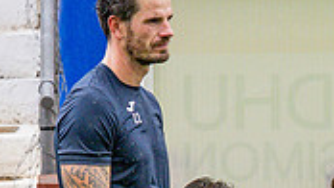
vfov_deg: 2.3
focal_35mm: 535
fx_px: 4740
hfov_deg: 4.0
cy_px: 209
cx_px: 208
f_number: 4
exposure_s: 1/1250
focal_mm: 74
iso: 400
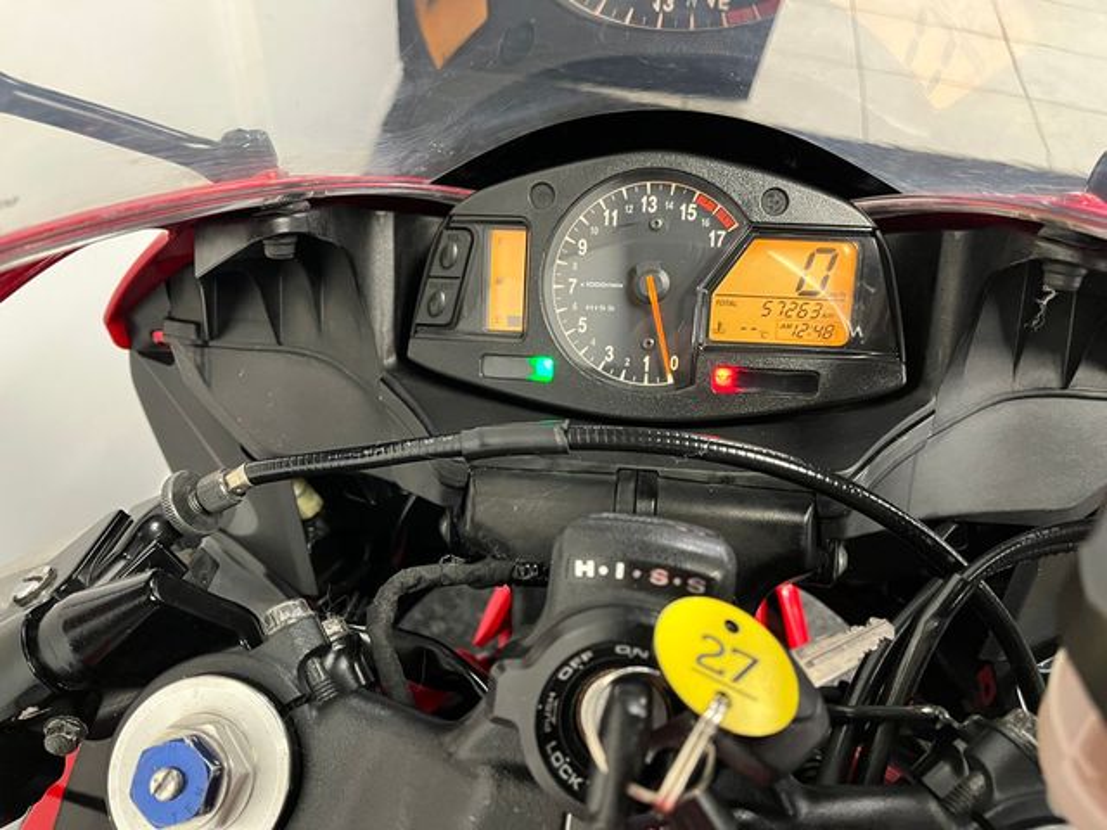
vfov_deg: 53.1
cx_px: 554
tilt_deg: -52.4
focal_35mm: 26
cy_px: 415
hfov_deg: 67.3
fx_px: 831
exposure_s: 1/50
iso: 500
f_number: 1.6
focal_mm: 5.1
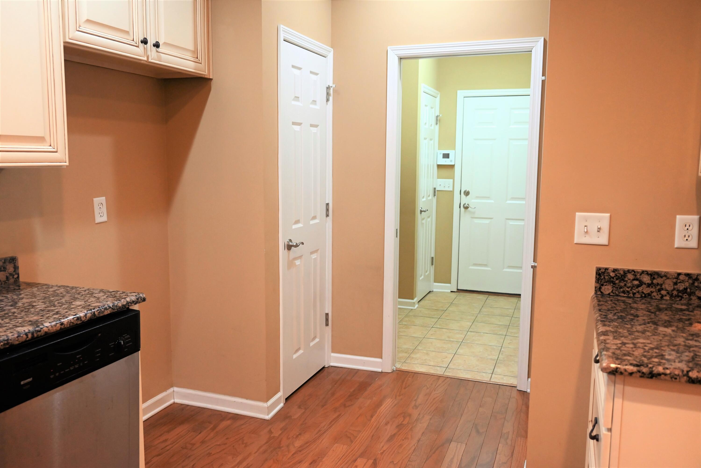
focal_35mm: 30
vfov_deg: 43.0
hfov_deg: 61.1
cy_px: 234
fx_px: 594
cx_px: 350
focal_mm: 30.5
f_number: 4.5
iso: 2200
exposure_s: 1/125
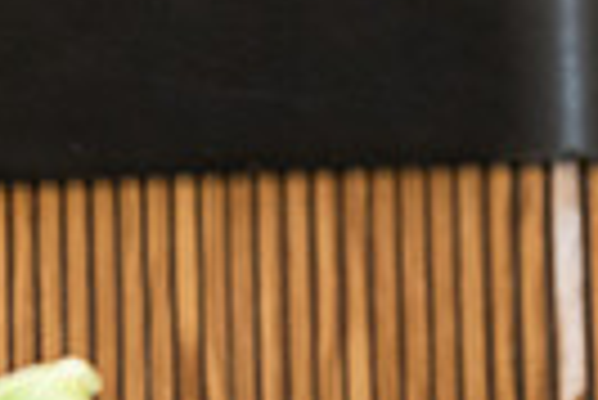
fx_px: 7400
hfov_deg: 4.6
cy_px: -353
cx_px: -535
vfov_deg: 3.1
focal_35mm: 445
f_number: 3.5
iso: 3200
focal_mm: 102
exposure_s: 1/200
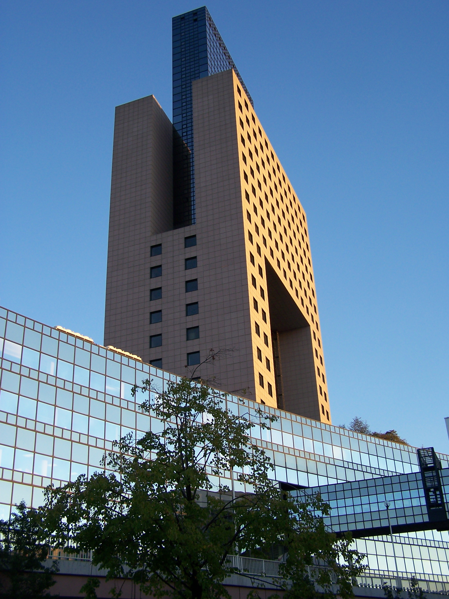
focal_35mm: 38
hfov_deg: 37.7
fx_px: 657
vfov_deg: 49.0
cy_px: 300
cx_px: 224
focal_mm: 6.3
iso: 80
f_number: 2.8
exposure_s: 1/250
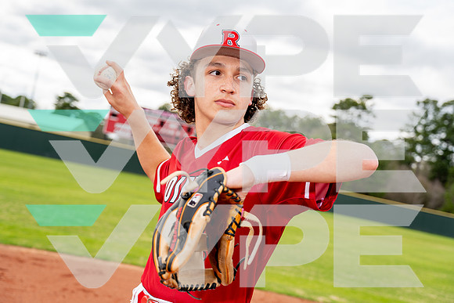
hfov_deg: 39.6
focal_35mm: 50
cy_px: 152
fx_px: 631
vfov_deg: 27.0
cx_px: 227
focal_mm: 50
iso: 100
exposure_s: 1/250
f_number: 4
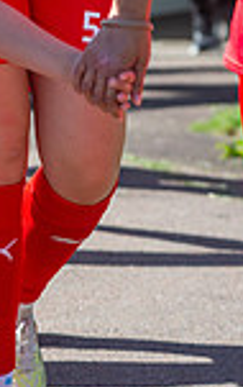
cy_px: -128
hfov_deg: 4.3
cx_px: -68
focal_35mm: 303
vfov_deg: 6.8
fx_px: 3195
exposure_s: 1/1250
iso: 360
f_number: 5
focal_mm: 100
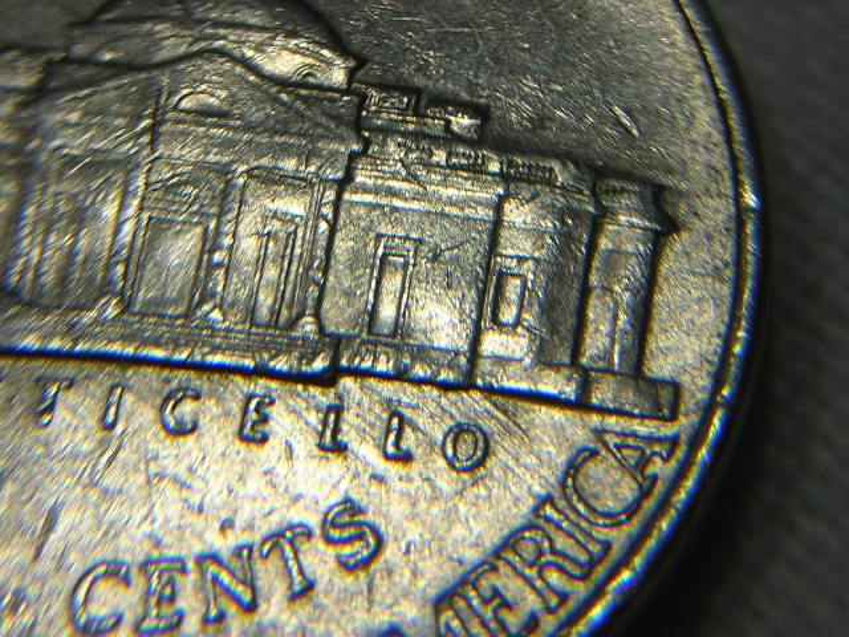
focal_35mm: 70
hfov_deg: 27.8
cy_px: 318
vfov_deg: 21.0
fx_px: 1717
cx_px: 424
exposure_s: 1/104
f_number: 3.6
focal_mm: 9.1
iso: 100
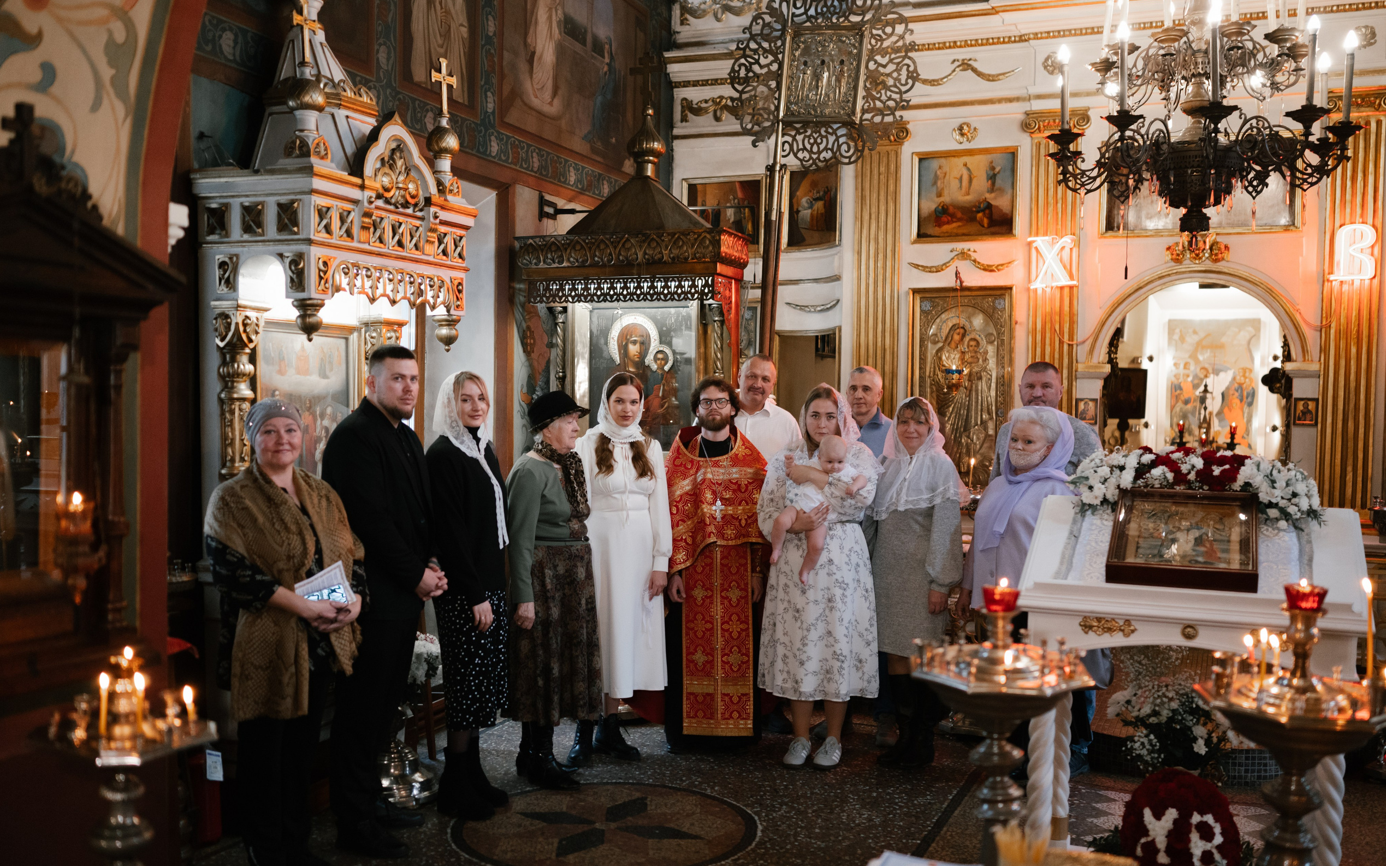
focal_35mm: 36
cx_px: 691
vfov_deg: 35.3
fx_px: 1360
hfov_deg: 54.0
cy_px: 453
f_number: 1.8
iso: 1600
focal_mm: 35
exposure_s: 1/200
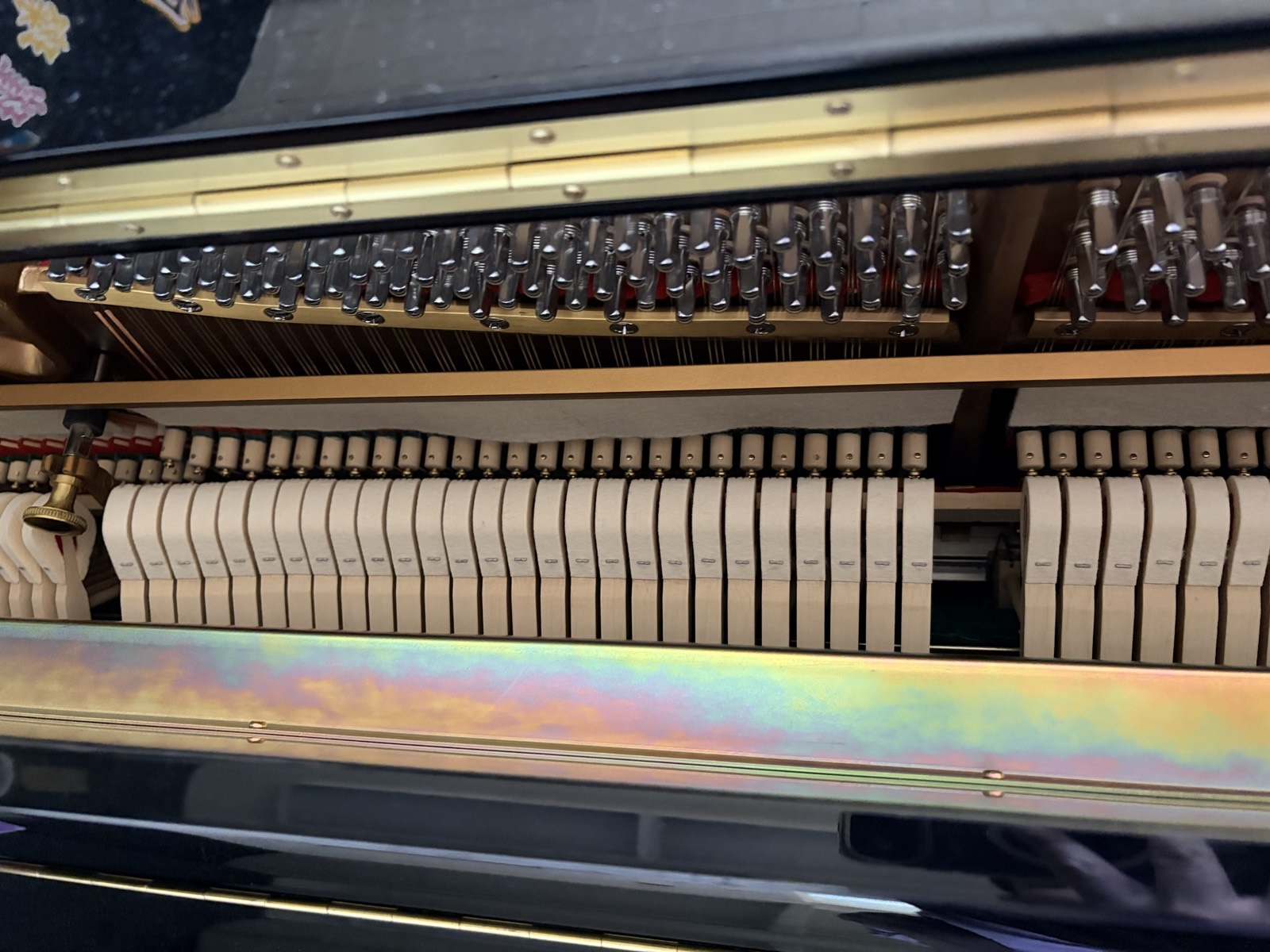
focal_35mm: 26
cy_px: 476
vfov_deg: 53.1
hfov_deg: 67.3
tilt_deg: -69.9
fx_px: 954
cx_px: 635
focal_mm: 5.96
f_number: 1.6
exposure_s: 1/30
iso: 800
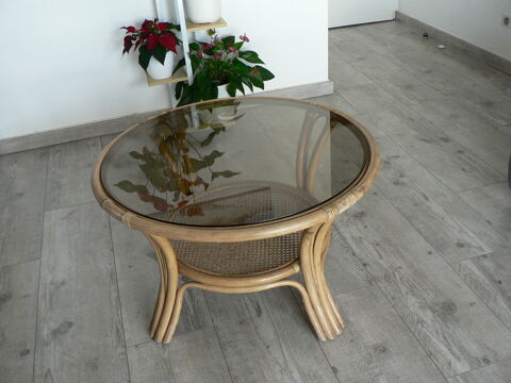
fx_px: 531
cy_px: 192
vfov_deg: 39.7
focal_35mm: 36
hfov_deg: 51.4
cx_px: 256
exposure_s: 1/30
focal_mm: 6
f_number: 2.8
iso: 200
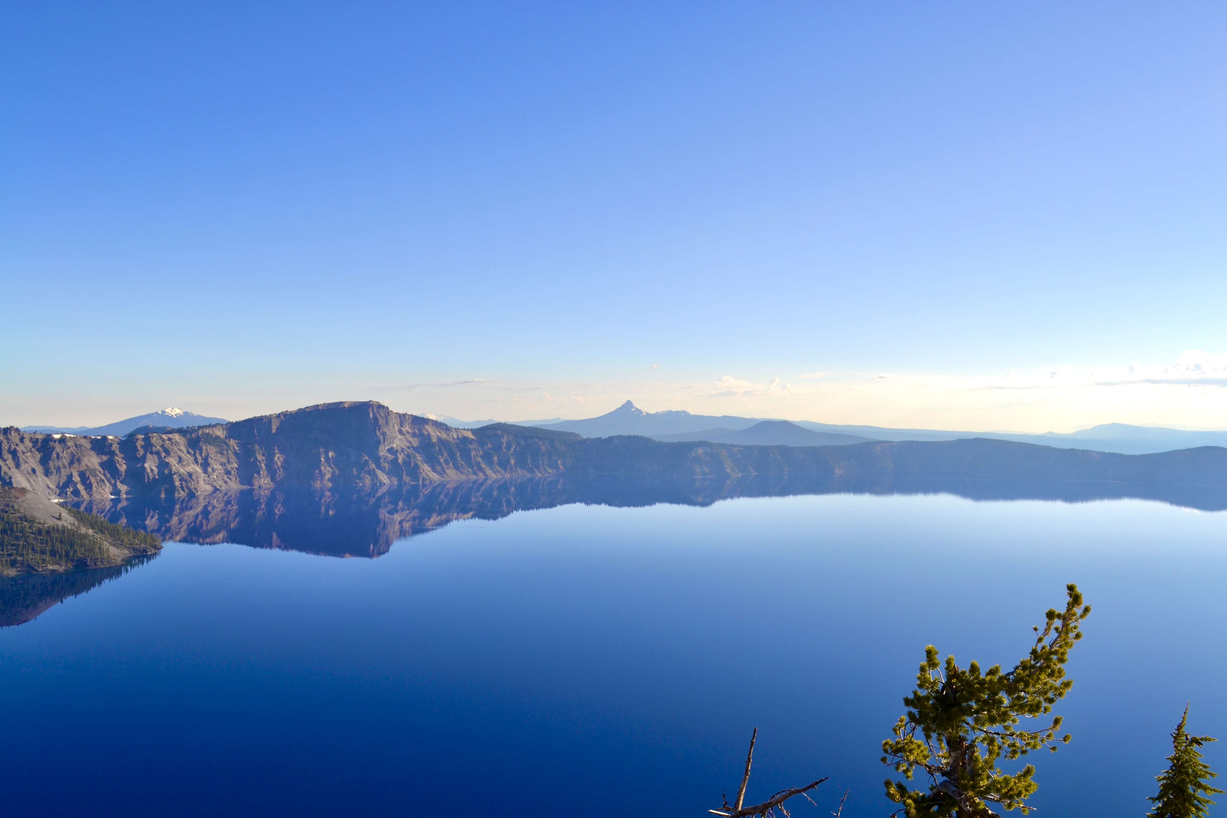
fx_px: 920
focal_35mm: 27
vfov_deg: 47.9
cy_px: 409
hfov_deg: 67.4
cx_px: 614
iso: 100
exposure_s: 1/250
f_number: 8
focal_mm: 18
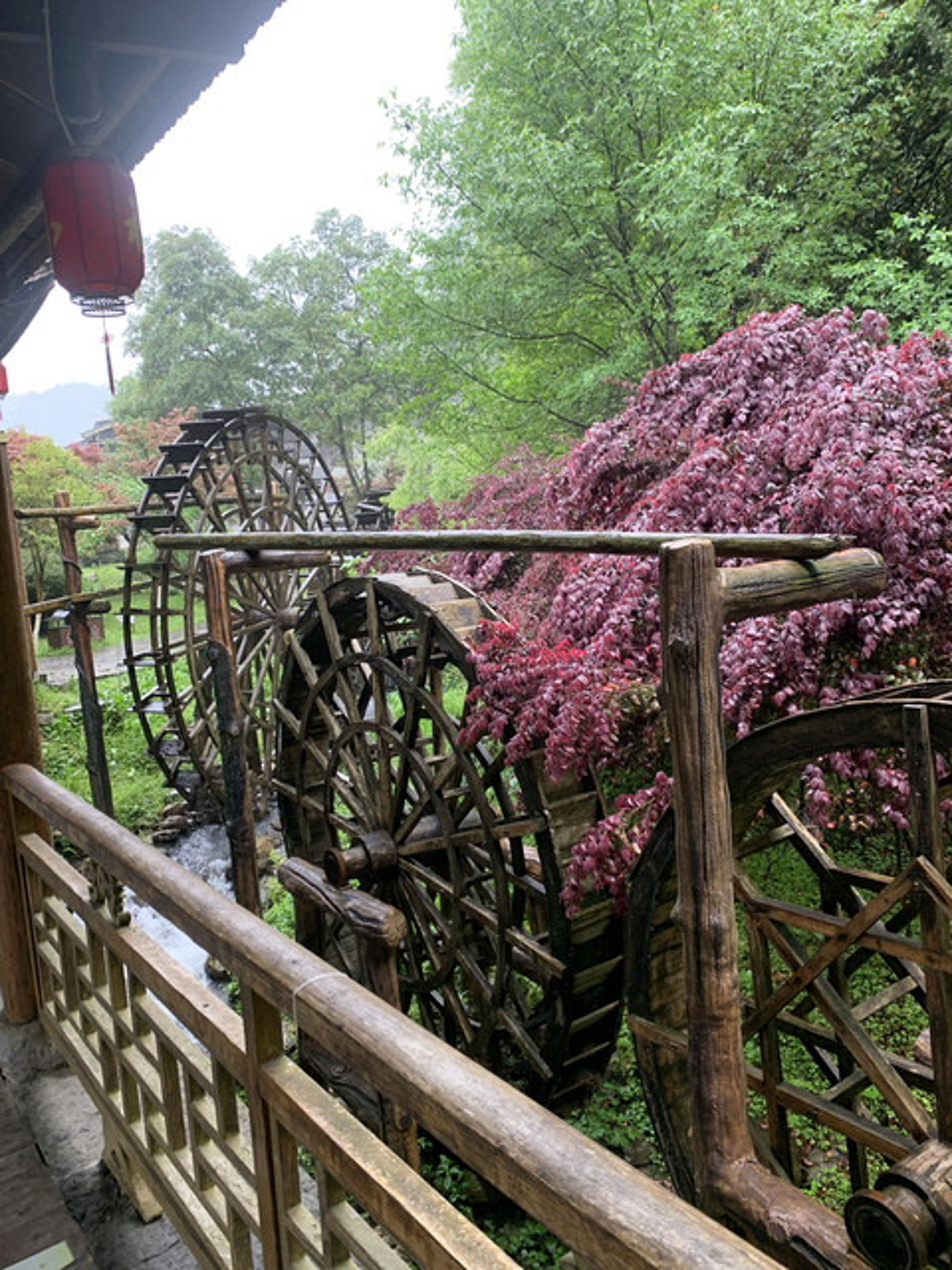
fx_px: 953
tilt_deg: -4.3
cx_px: 476
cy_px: 635
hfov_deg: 53.1
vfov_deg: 67.3
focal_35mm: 26
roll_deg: +4.3
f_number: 1.8
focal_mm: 4.25
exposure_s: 1/121
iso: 64
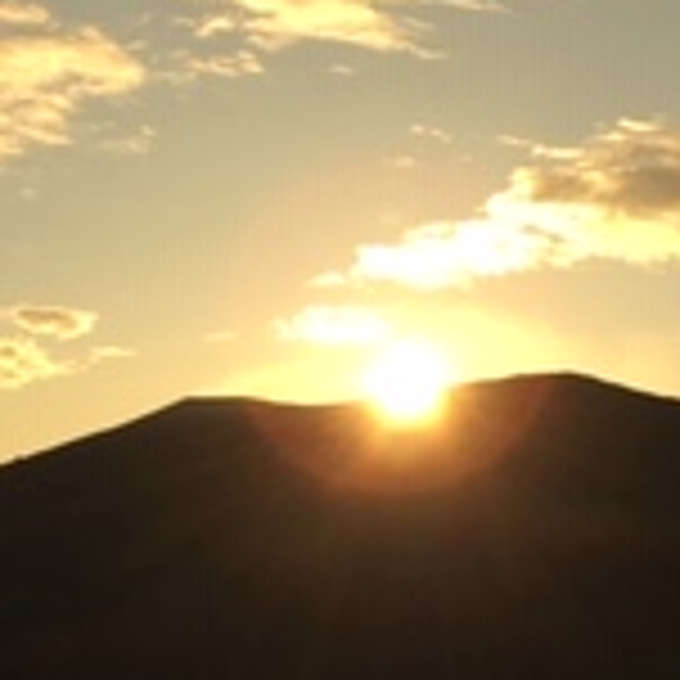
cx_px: 410
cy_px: 455
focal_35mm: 109
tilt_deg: +5.3
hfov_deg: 16.0
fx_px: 2422
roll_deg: -1.5
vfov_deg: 15.9
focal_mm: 4.15
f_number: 2.2
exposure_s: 1/2959
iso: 25
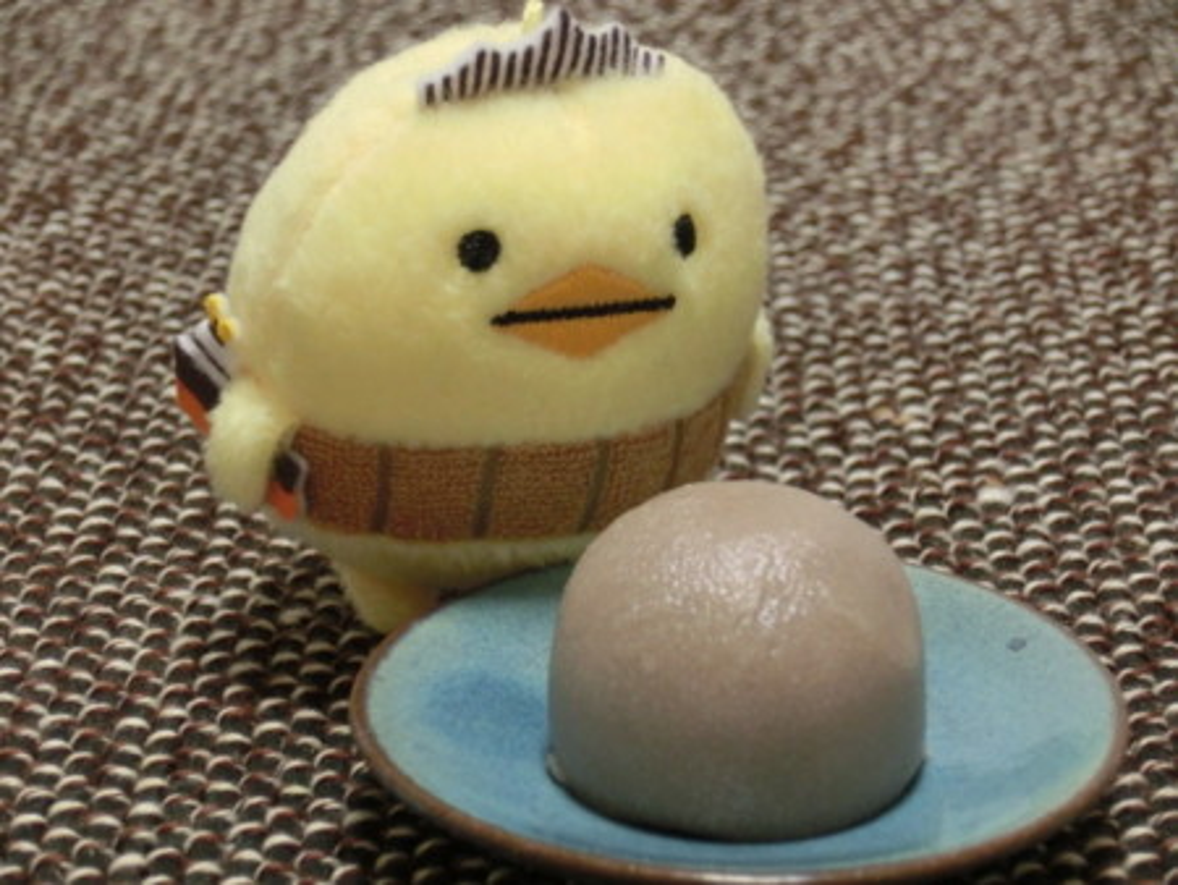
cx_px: 589
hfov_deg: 17.9
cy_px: 442
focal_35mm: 110
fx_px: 3745
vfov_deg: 13.5
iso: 800
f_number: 5.4
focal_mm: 19.54
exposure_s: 1/13
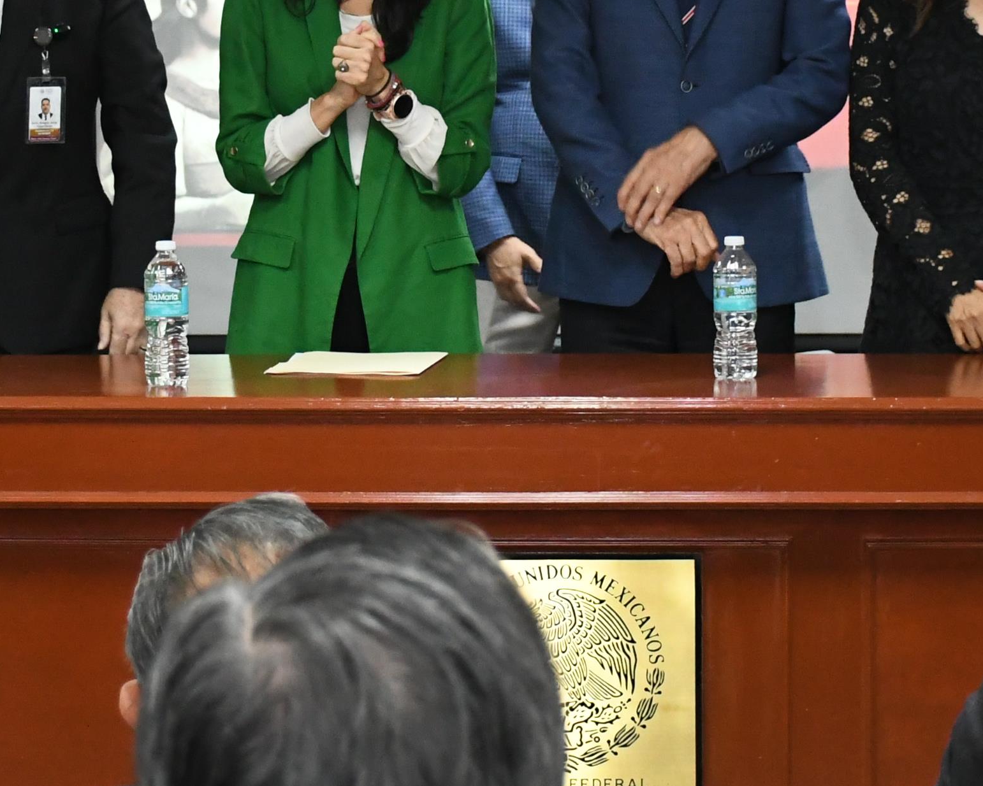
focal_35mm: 122
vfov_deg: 12.6
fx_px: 3550
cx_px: 451
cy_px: 183
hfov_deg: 15.8
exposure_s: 1/100
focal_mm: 32
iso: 4000
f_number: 4
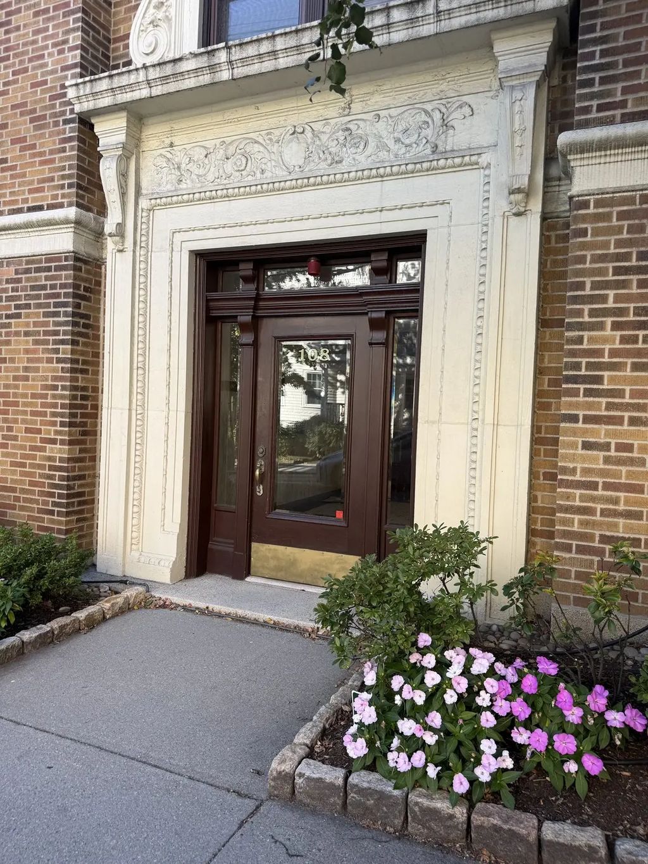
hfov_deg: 56.8
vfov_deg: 71.6
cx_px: 324
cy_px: 432
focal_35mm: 24
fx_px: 599
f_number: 1.78
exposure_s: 1/353
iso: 80
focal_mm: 6.76
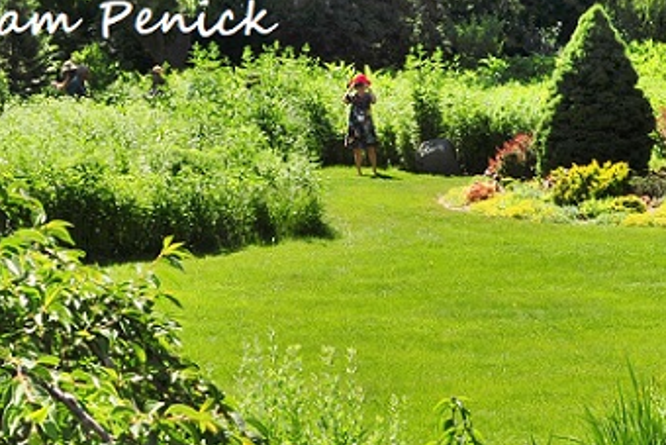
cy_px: 518
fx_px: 1666
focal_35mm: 90
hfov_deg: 22.0
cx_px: 615
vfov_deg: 14.8
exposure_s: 1/250
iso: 200
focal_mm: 22
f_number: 10
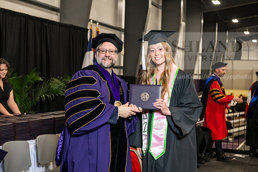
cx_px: 129
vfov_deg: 20.6
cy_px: 86
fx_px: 473
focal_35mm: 66
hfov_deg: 30.5
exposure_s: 1/200
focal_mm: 66
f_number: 5
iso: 2500
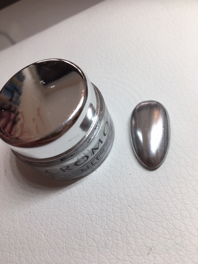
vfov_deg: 61.7
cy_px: 132
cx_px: 99
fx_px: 221
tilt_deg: -57.8
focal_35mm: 29
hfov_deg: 48.2
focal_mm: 4.15
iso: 32
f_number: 2.2
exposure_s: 1/100
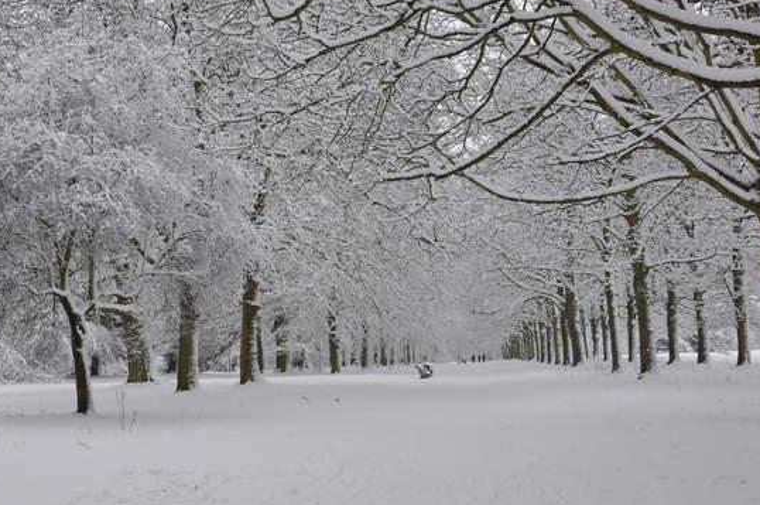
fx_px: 1054
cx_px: 319
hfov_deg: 39.5
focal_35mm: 50
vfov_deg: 26.9
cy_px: 278
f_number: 9
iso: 640
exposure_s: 1/320
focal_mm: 28
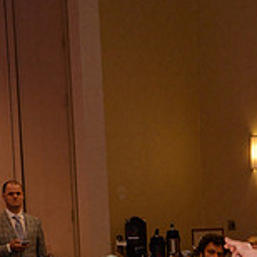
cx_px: 203
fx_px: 2310
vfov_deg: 6.3
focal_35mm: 275
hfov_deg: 6.4
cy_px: 365
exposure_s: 1/250
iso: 1600
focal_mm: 86
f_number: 5.6
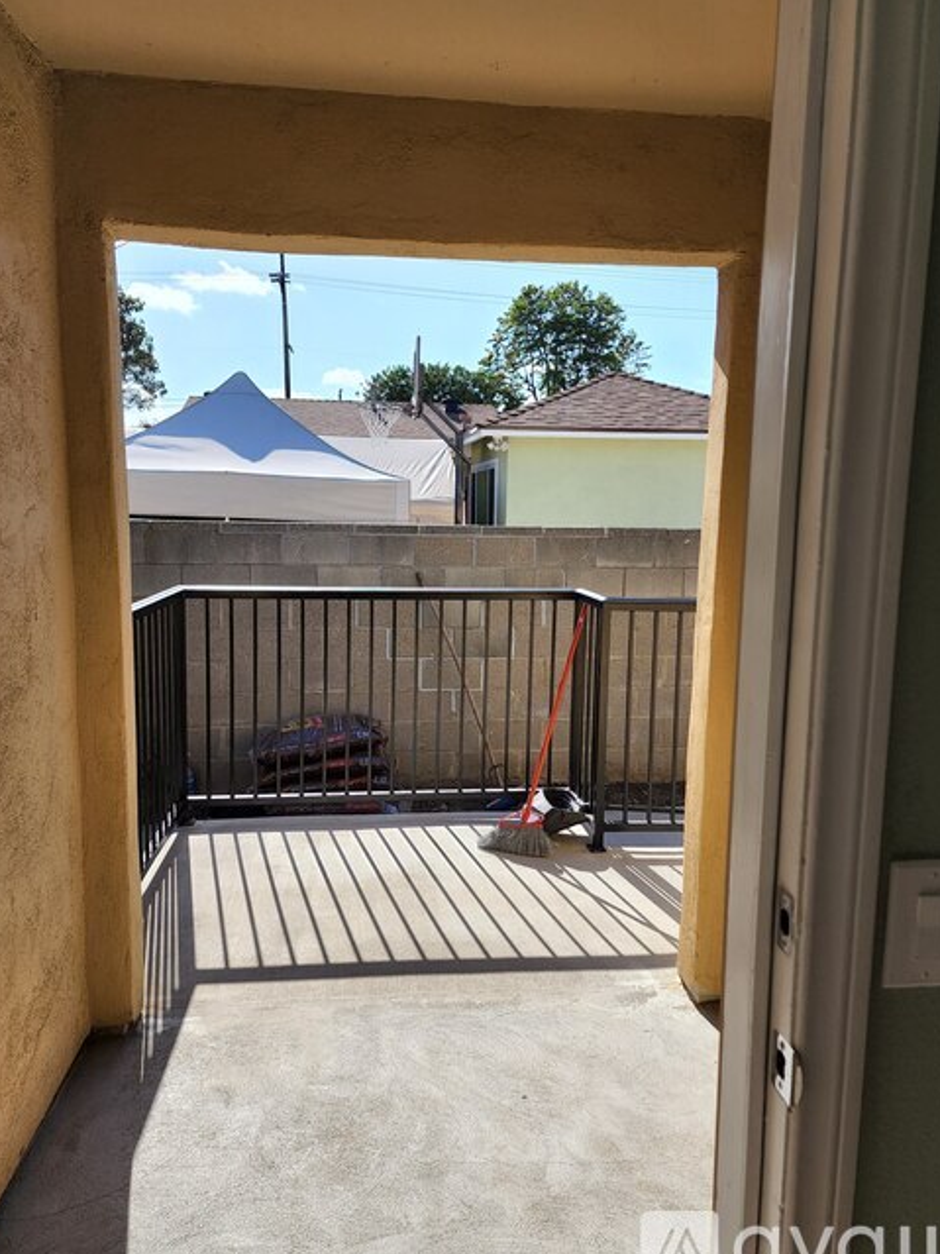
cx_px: 467
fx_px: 869
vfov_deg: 71.6
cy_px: 635
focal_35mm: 24
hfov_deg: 56.8
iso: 12
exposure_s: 1/794
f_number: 1.8
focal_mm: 6.4
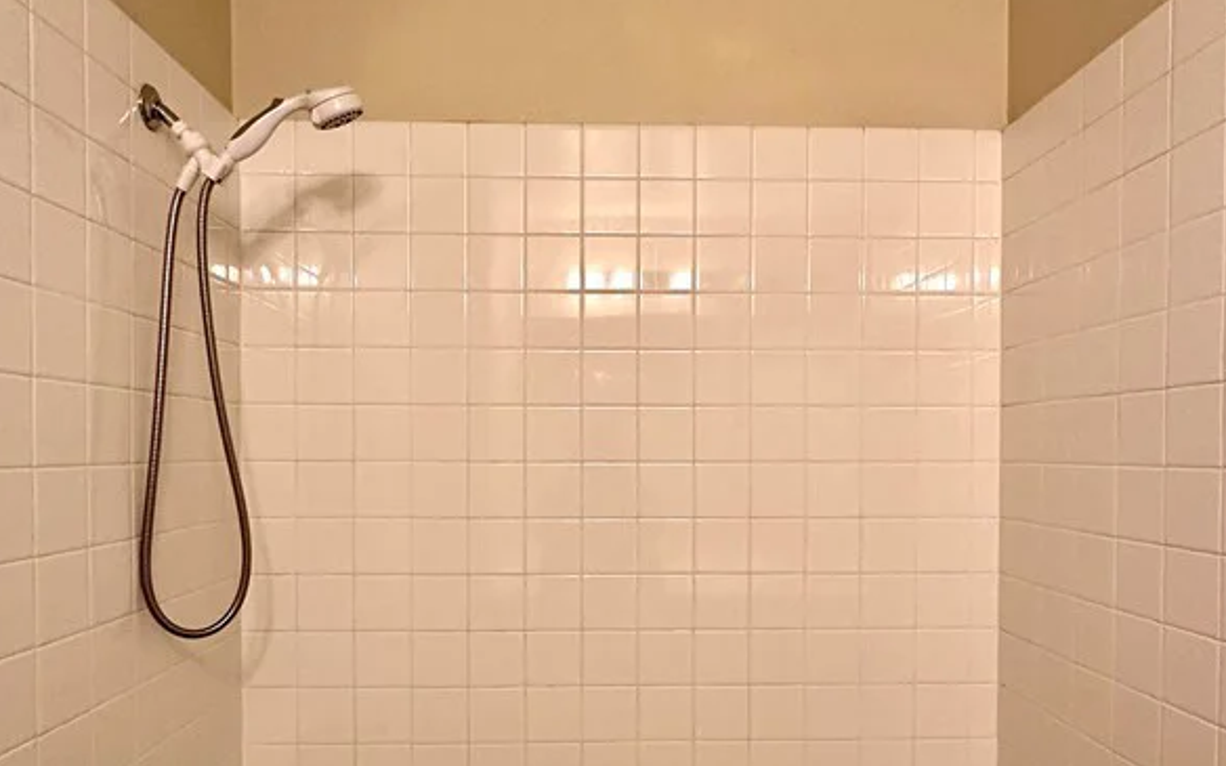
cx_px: 619
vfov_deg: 47.3
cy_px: 466
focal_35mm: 26
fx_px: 869
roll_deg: +0.2
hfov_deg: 70.4
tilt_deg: -0.7
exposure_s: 1/60
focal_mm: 2.22
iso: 320
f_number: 2.2
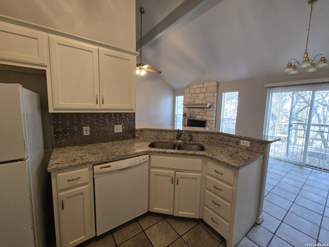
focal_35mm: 13
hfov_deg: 106.2
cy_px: 124
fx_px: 124
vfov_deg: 89.9
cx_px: 164
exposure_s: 1/60
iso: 320
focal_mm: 2.2
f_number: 2.2
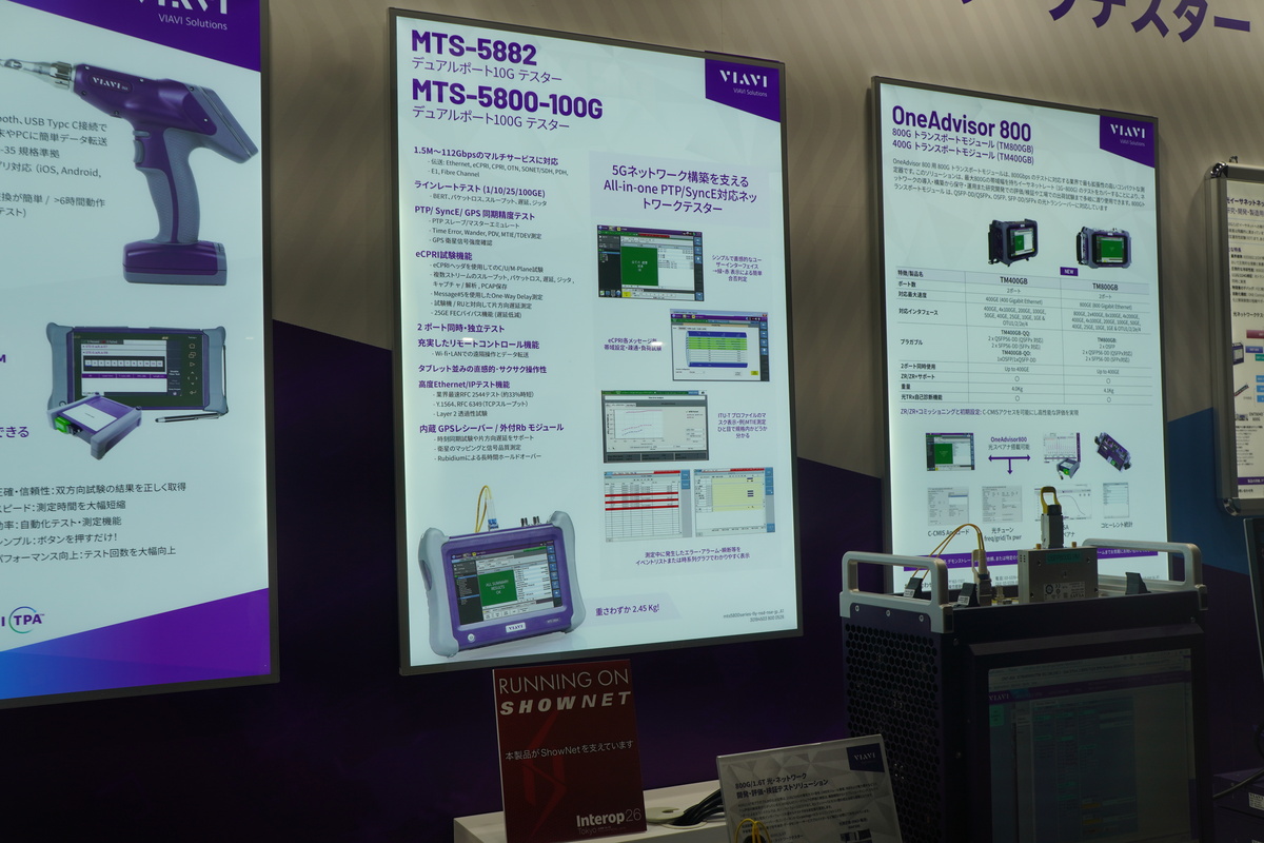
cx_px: 632
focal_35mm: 34
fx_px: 1211
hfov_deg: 55.1
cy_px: 422
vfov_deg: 38.4
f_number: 7.1
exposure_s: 1/125
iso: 100
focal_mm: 23
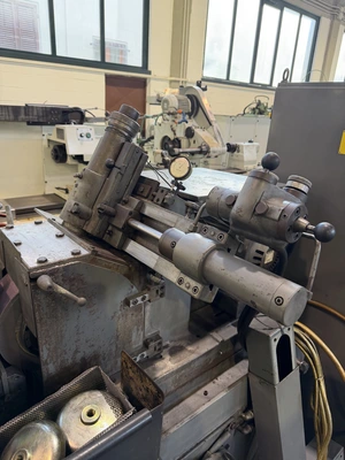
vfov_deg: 71.6
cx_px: 172
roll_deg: -4.0
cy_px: 230
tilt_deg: -21.3
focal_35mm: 24
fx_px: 319
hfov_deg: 56.8
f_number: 1.78
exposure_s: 1/50
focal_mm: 6.76
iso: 160
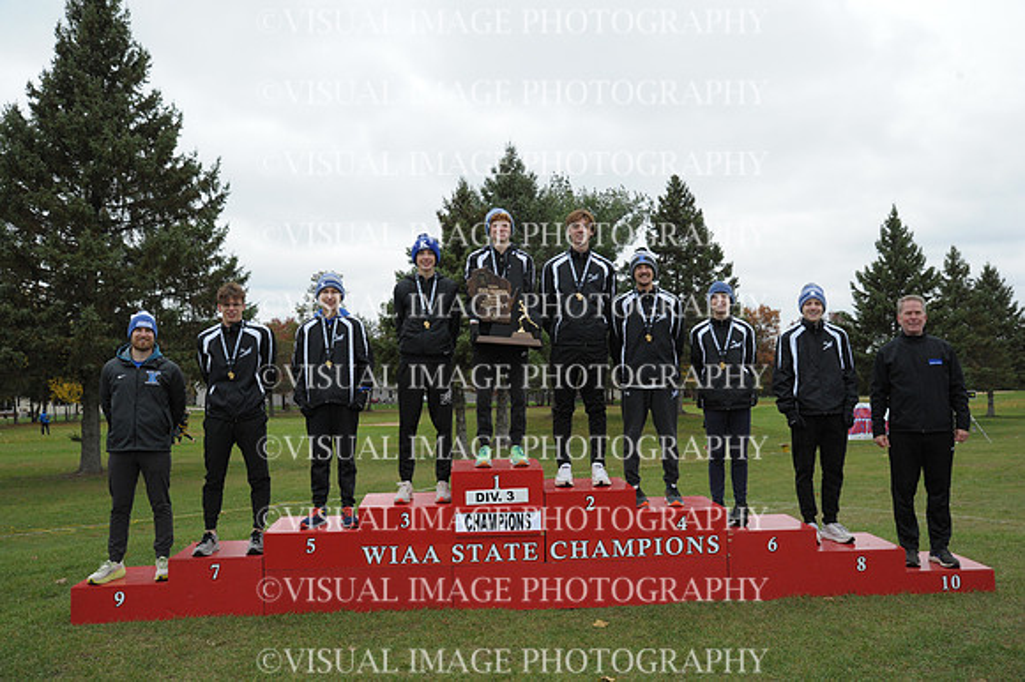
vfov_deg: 38.8
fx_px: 967
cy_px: 341
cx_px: 512
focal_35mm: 34
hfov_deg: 55.8
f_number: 7.1
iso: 2500
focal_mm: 34
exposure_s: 1/800
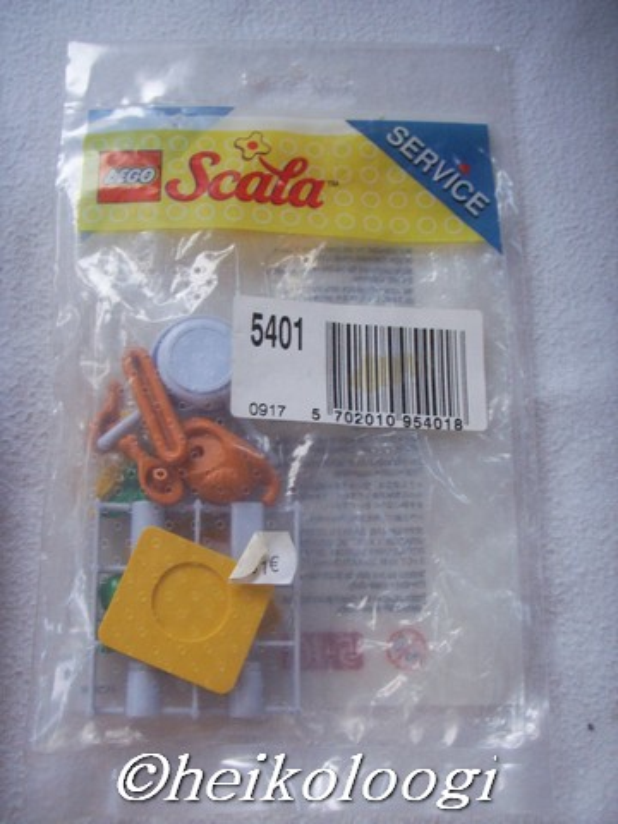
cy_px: 412
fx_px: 928
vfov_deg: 47.9
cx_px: 309
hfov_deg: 36.8
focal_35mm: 39
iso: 150
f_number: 3.5
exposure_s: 1/20
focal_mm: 6.6
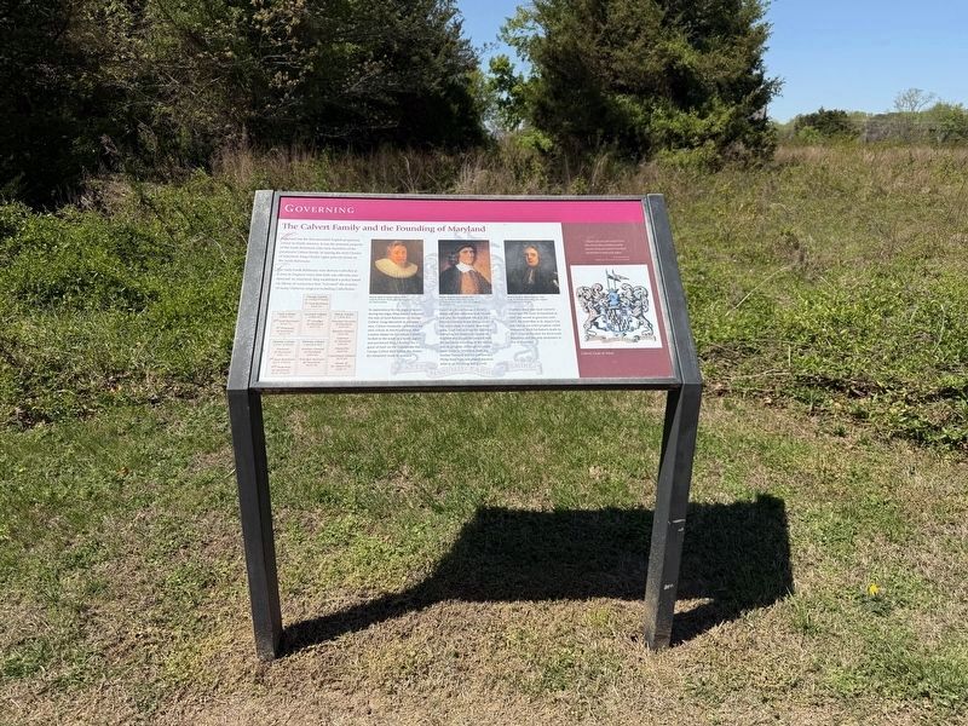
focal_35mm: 24
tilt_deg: -15.2
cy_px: 363
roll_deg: -0.3
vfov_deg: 56.8
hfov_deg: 71.6
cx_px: 484
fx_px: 671
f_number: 1.78
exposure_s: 1/8130
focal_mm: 6.76
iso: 80
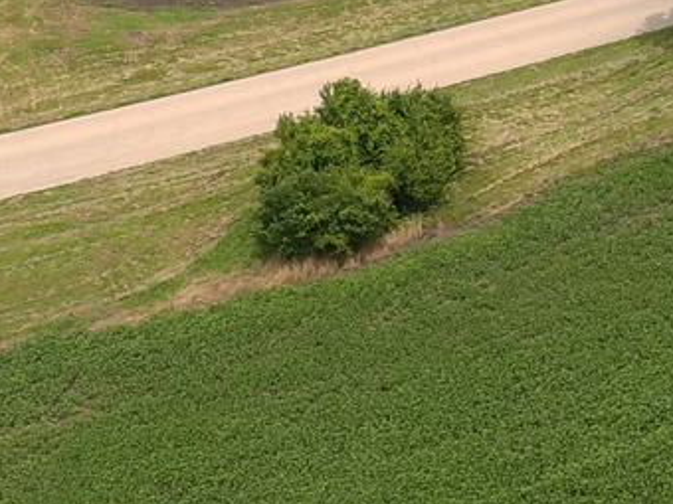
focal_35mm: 72
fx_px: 1400
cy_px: -561
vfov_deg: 15.4
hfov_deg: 24.7
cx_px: 788
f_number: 2.8
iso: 100
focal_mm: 3.15
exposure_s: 1/1181
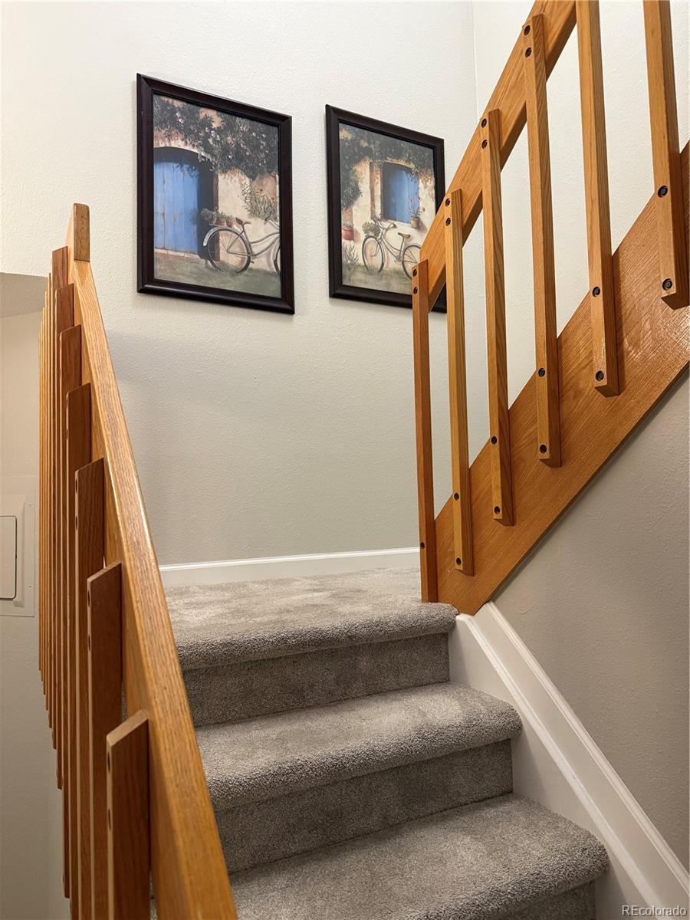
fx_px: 638
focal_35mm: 24
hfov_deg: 56.8
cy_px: 460
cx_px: 345
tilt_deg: +3.7
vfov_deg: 71.6
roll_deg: +1.4
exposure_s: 1/60
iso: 320
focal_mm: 6.76
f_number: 1.78
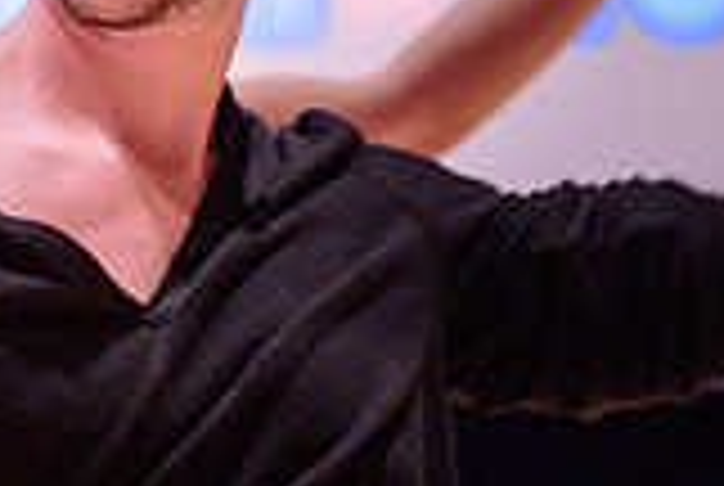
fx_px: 4271
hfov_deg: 9.6
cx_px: -125
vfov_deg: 6.5
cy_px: 211
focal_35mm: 212
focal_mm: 50
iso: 1600
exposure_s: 1/200
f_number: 1.2
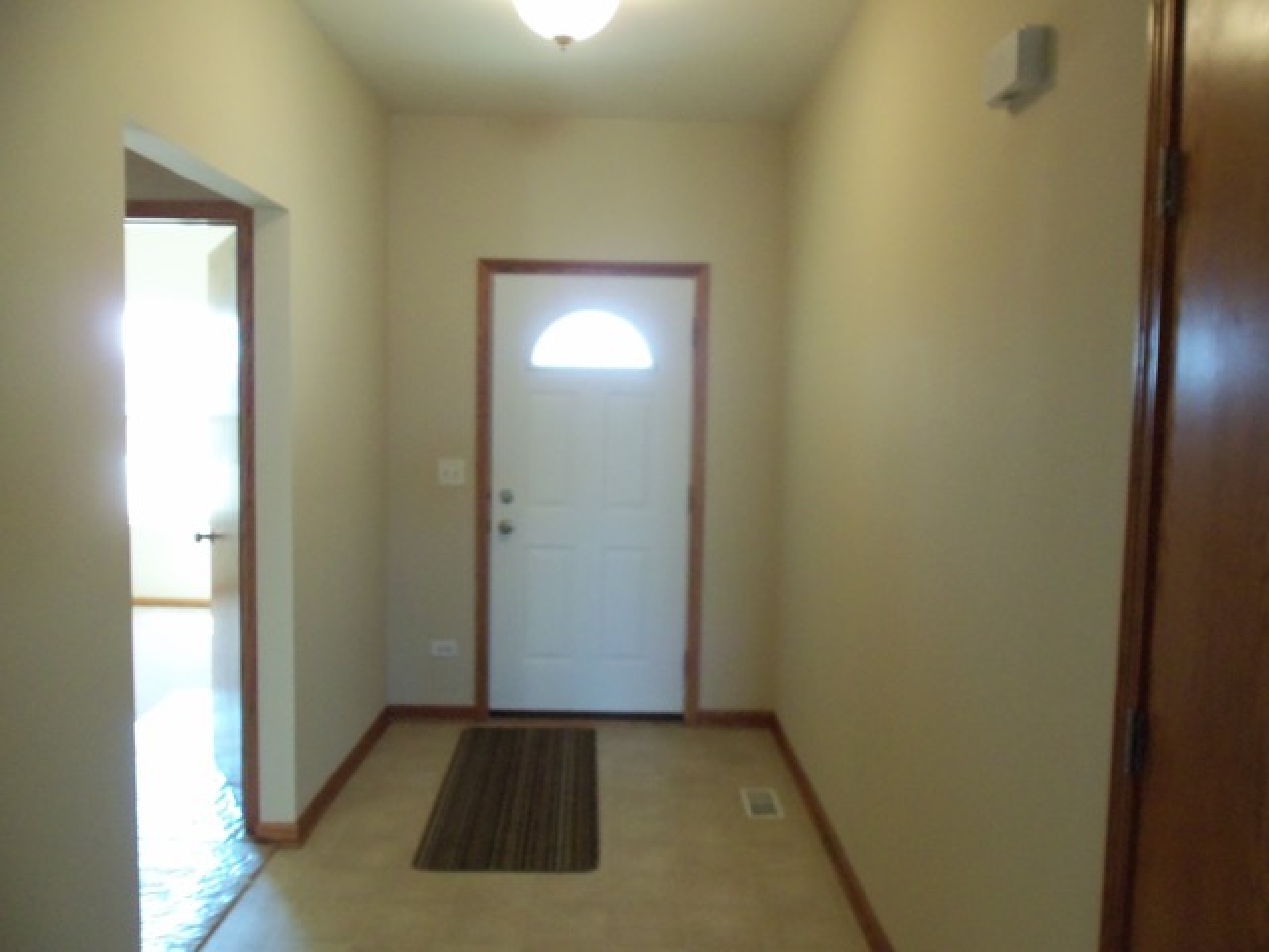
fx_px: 1063
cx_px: 634
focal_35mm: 29
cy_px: 476
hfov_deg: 61.7
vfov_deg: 48.2
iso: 250
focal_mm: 5.2
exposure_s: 1/30
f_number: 3.4
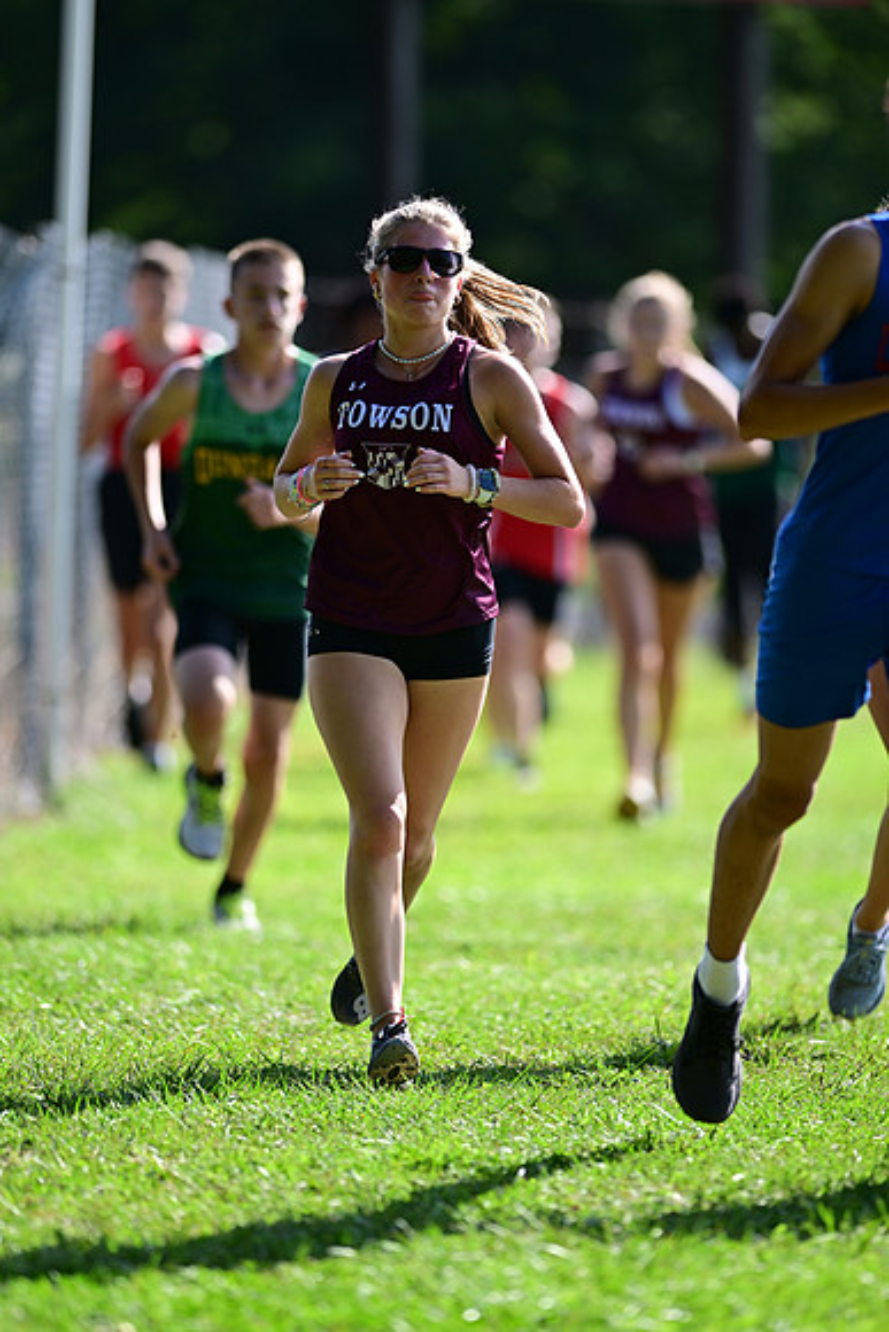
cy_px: 666
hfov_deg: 4.6
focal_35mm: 300
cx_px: 444
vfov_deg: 6.9
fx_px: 11105
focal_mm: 300
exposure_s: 1/2500
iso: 400
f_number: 2.8
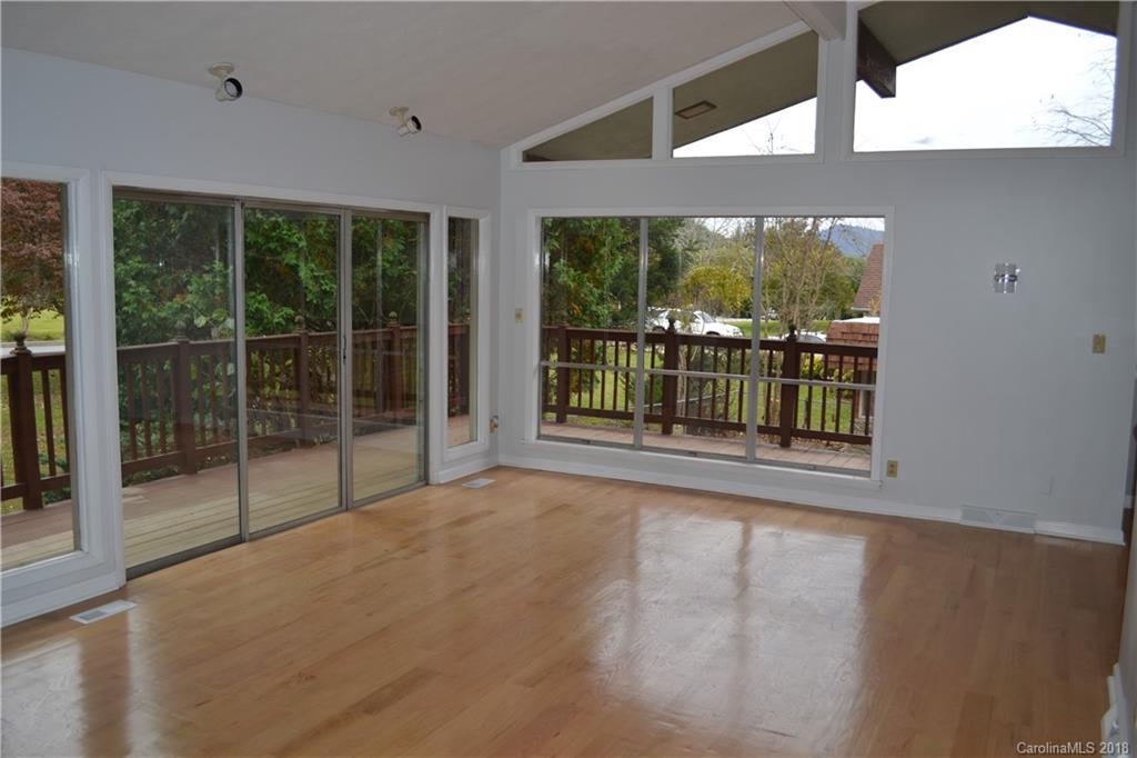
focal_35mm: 30
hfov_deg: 61.9
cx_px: 568
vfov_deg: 43.6
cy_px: 379
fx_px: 947
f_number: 3.8
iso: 125
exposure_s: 1/200
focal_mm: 20
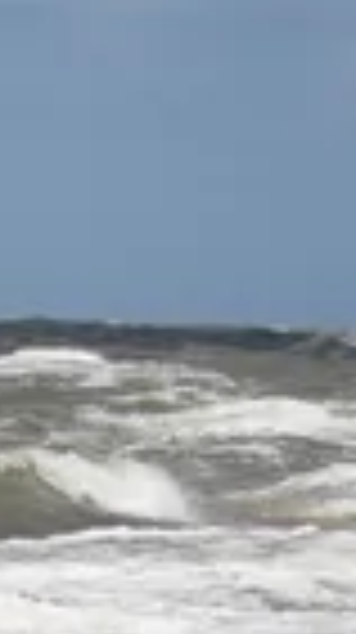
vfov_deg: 2.3
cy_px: -40
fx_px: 15789
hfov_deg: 1.3
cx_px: -901
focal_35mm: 938
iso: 100
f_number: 9
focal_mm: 140
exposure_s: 1/640
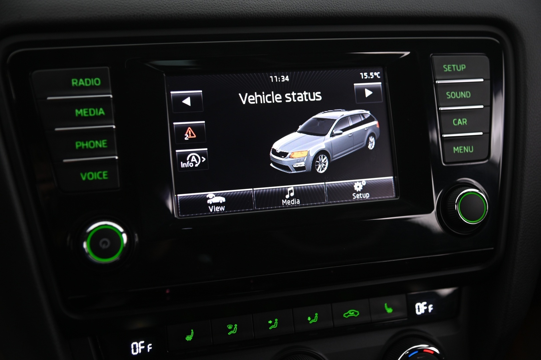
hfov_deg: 39.6
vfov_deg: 26.9
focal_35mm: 50
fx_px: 751
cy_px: 180
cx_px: 270
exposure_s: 1/10
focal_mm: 50
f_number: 4
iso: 1000
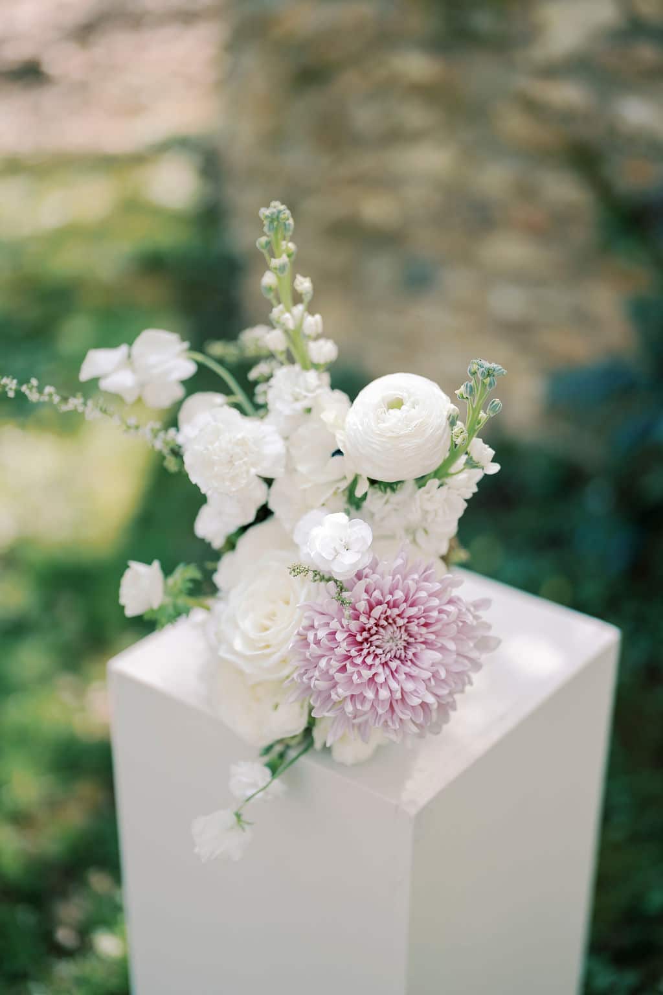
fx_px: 1381
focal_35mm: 50
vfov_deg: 39.6
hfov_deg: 27.0
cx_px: 332
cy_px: 498
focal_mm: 50
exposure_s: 1/800
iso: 100
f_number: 1.2
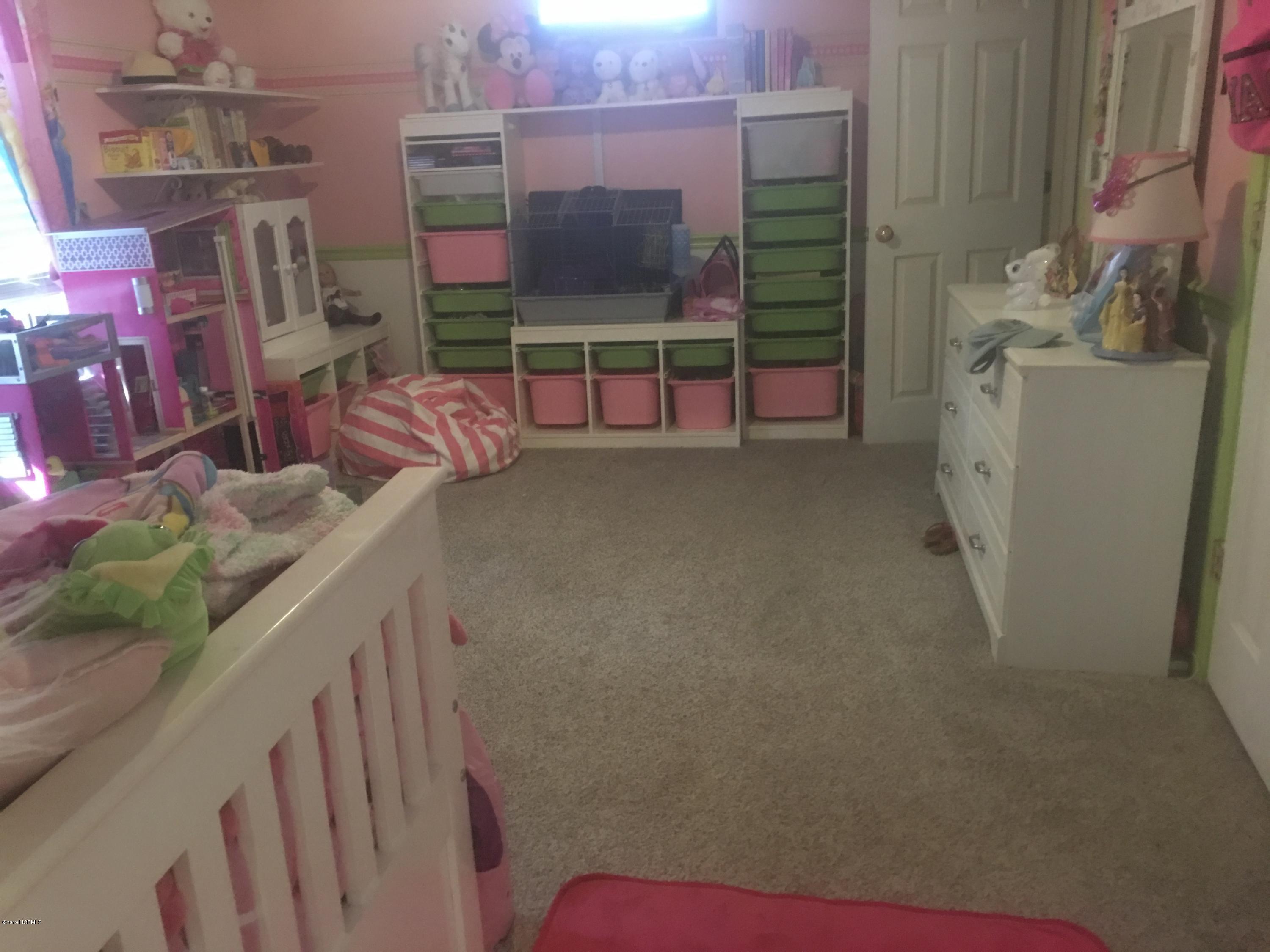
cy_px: 476
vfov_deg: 48.2
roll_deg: +2.4
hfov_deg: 61.7
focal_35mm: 29
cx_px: 635
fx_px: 1064
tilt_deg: -15.9
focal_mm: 4.15
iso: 80
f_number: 2.2
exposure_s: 1/4
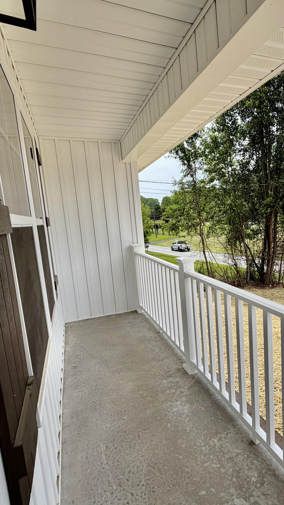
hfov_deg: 51.9
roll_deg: +3.9
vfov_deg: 83.8
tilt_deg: -8.6
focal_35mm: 21
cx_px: 203
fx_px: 281
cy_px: 257
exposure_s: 1/770
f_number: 2.2
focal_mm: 2.22
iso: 25
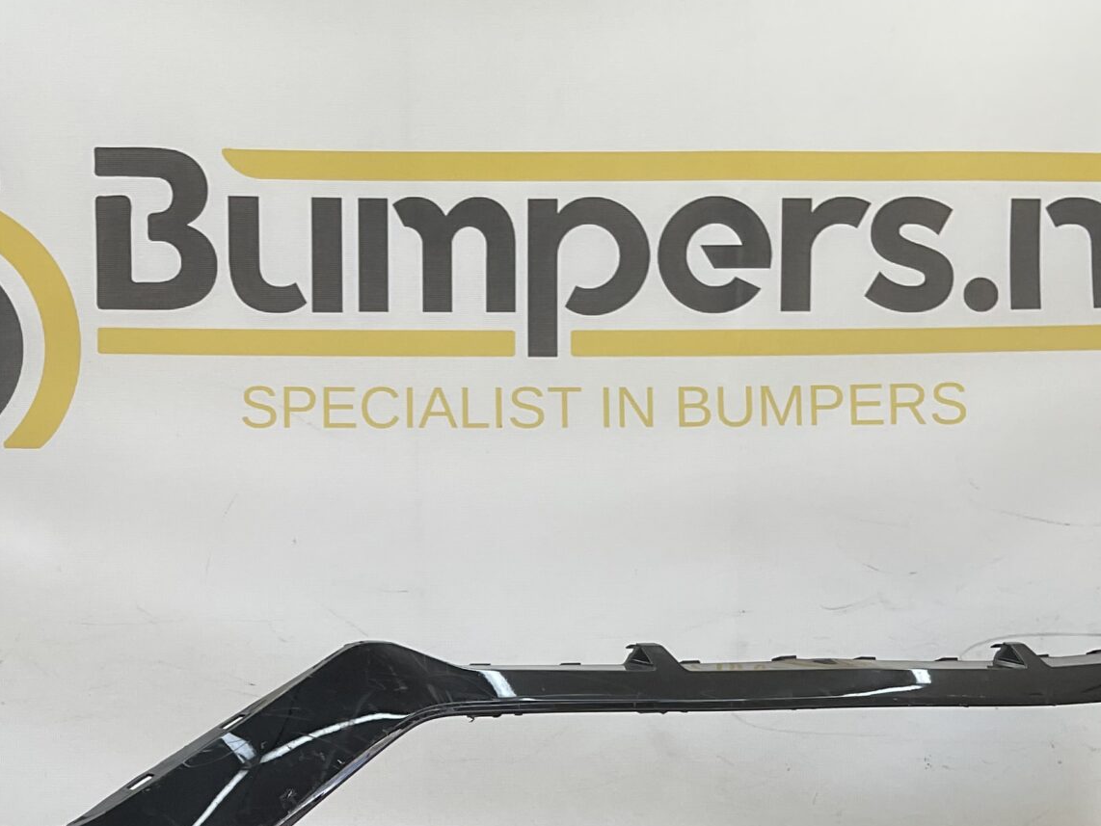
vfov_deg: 21.7
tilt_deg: -8.6
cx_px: 368
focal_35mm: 65
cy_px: 856
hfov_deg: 29.6
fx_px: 2068
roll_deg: -1.4
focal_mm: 3
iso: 16
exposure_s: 1/214
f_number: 1.8
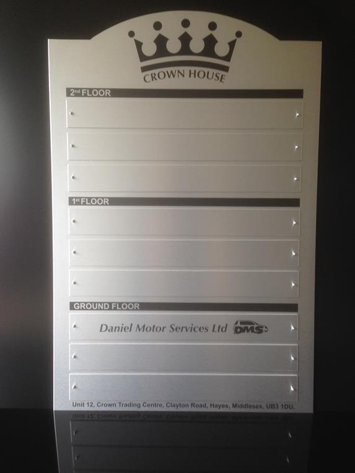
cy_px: 236
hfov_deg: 42.9
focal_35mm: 33
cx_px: 178
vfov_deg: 55.4
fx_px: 451
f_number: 2.4
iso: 64
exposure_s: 1/24
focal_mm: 4.12
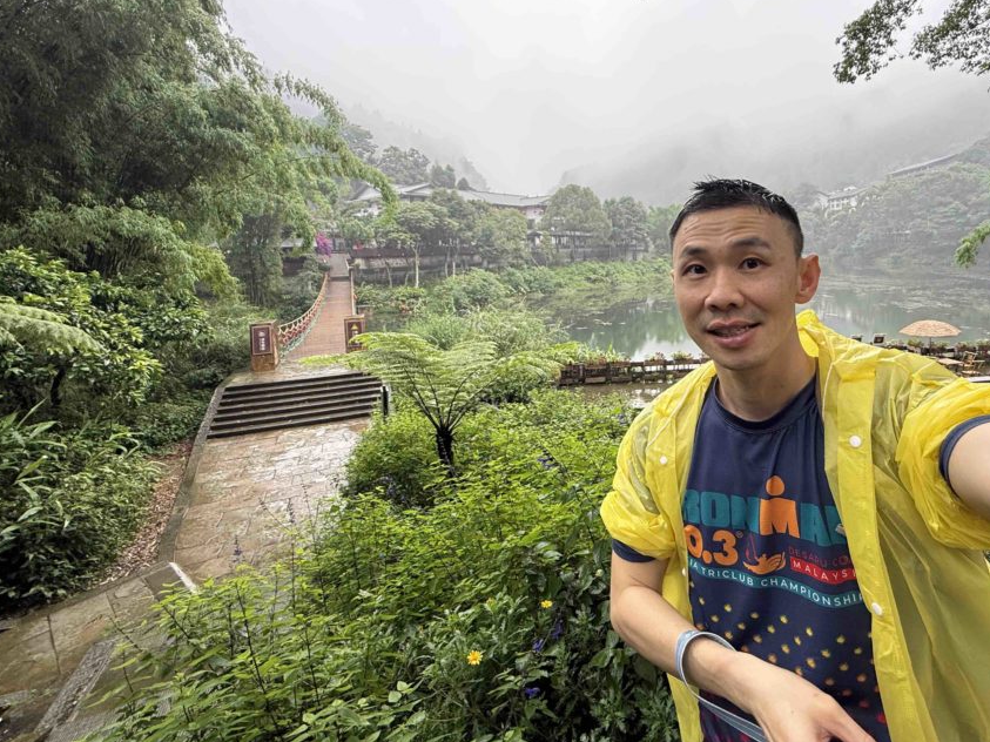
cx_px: 593
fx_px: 486
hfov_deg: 89.9
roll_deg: +0.2
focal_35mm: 17
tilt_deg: -5.8
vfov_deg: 73.9
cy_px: 295
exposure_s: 1/193
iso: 64
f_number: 2.2
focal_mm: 2.22
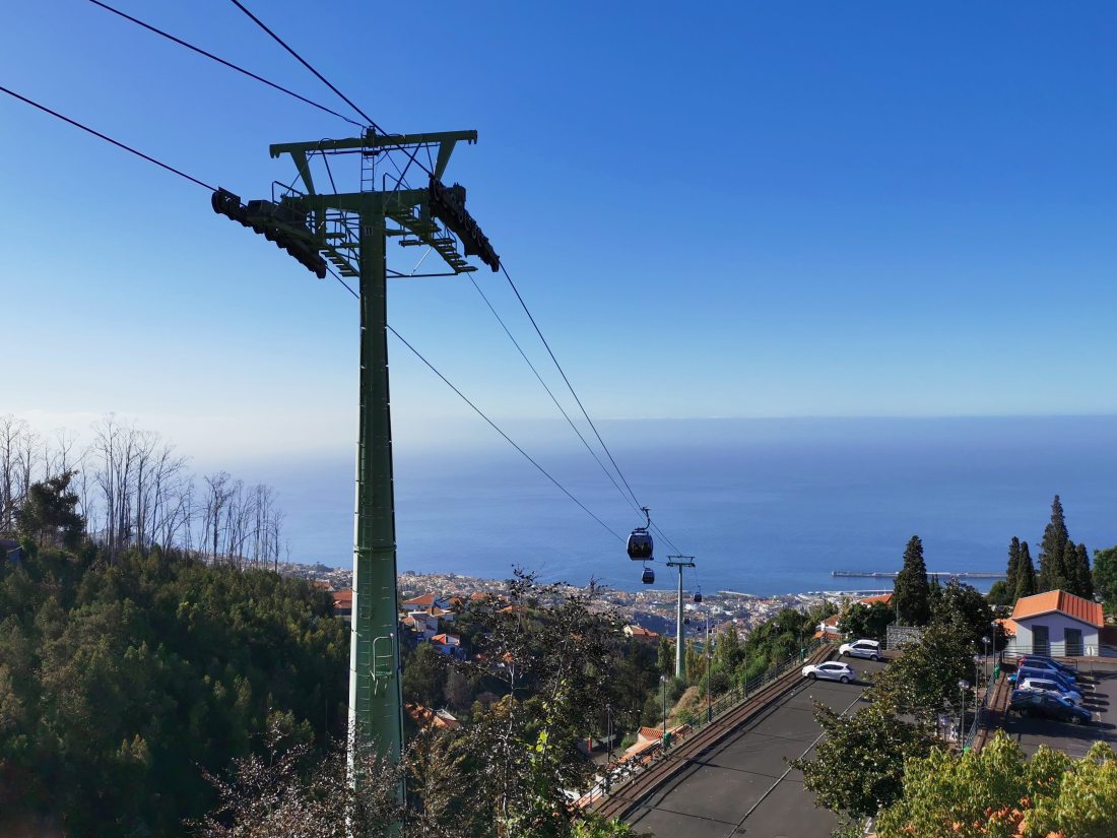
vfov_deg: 51.4
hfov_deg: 65.3
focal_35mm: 27
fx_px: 871
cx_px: 558
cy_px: 419
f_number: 1.8
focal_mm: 5.6
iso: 50
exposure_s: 1/5076
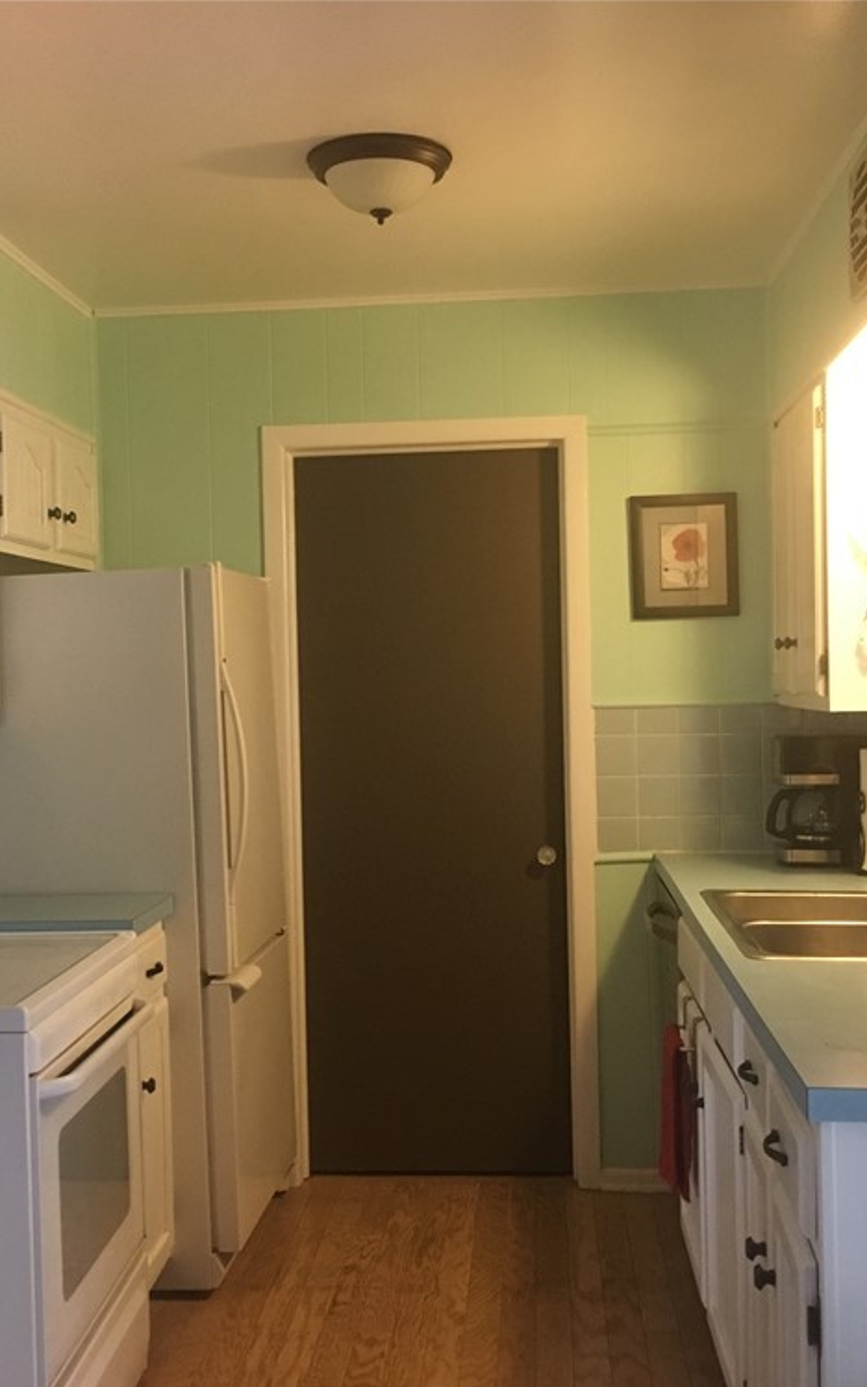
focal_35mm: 42
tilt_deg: -0.4
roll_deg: +1.3
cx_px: 383
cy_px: 709
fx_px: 1588
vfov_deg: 47.2
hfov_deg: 30.5
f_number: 2.2
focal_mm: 4.15
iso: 200
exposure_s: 1/24
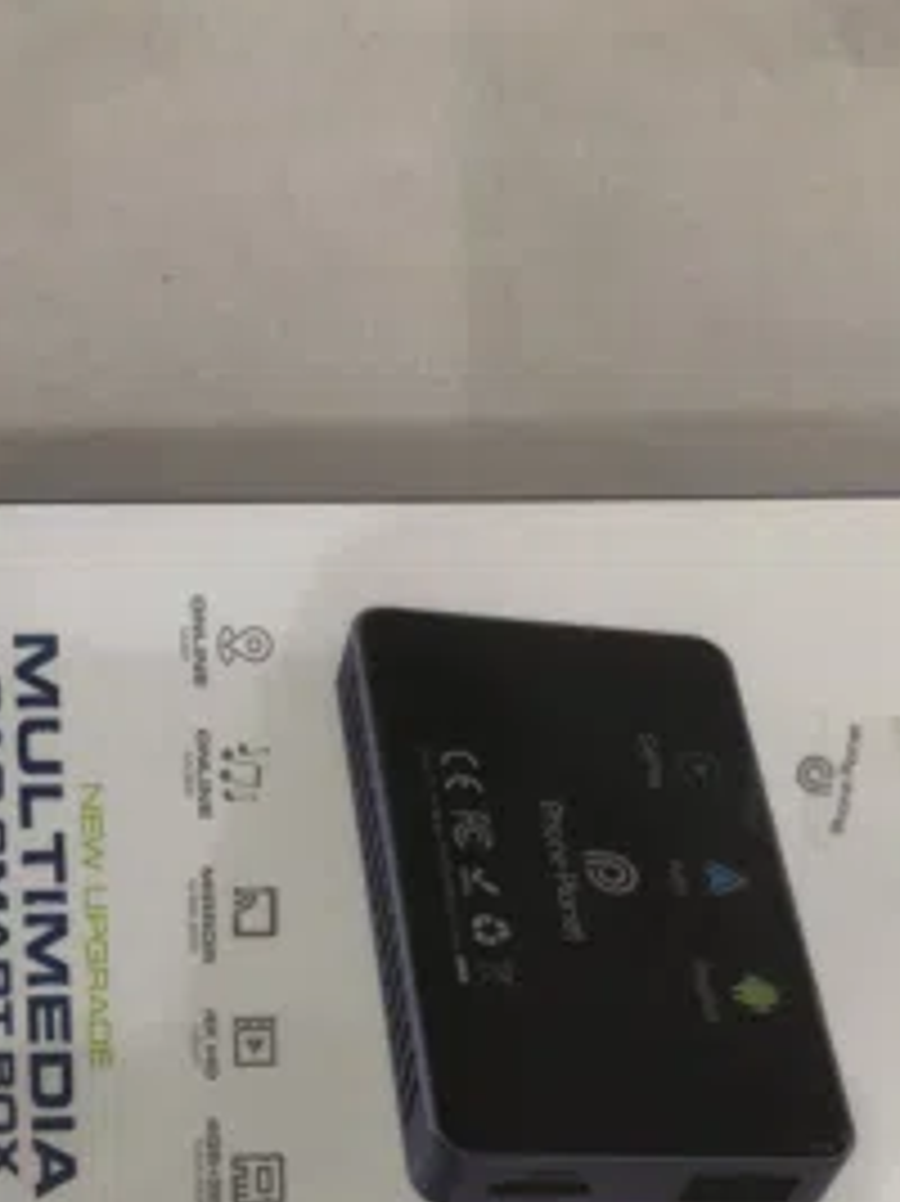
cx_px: 513
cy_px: 824
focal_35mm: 42
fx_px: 1457
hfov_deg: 34.3
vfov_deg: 44.0
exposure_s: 1/20
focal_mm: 3.99
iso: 40
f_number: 1.8
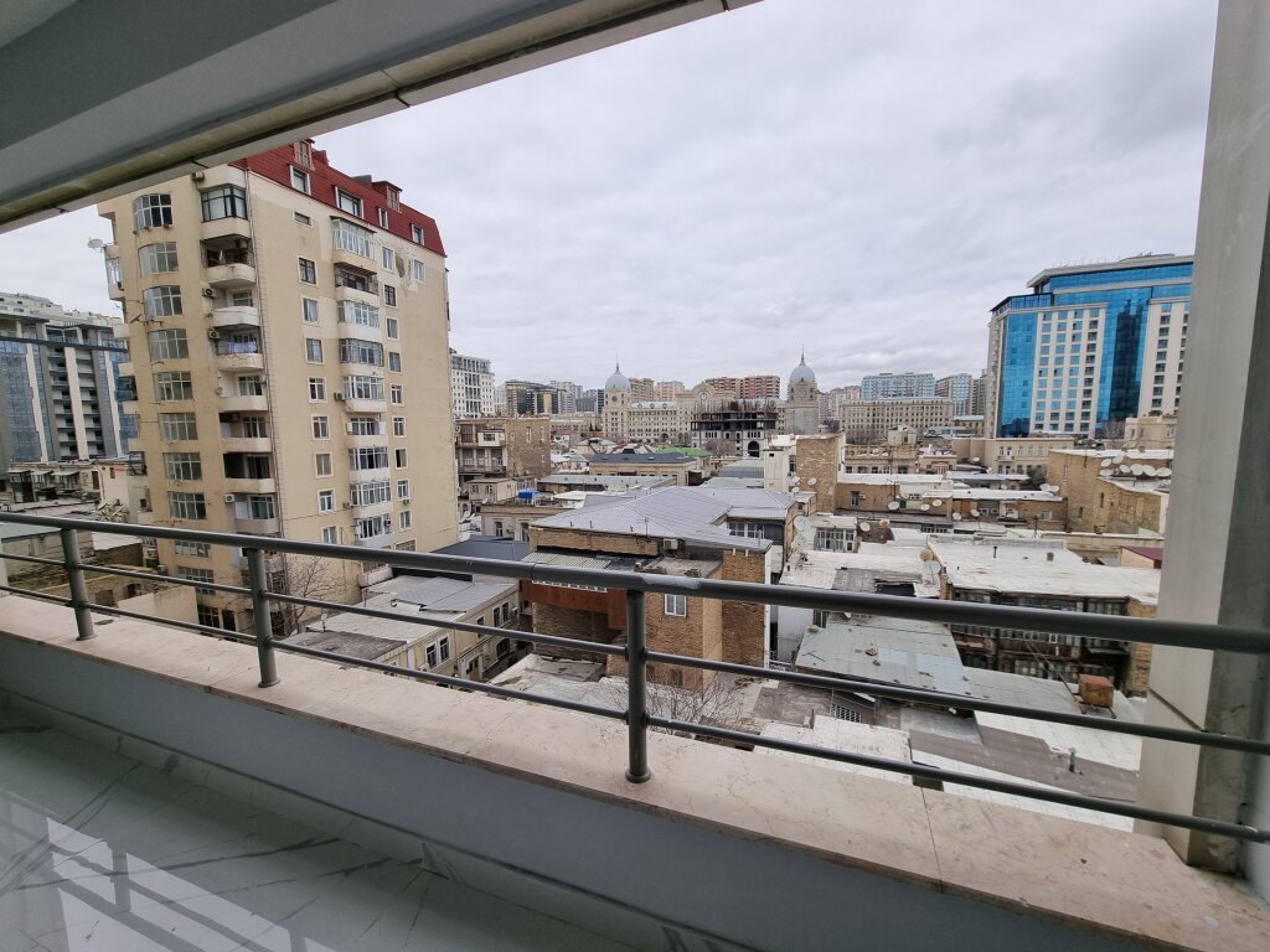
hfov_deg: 106.2
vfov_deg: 89.9
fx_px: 477
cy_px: 476
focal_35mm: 13
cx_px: 635
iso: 50
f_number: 2.2
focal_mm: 2.2
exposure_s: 1/1620
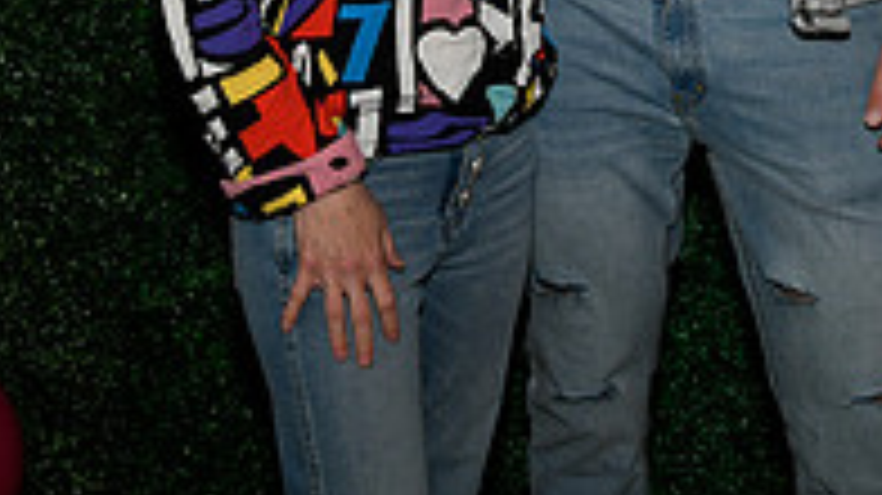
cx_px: 536
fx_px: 2244
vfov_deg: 11.9
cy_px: -308
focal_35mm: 96
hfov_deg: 22.2
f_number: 6.3
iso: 500
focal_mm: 31
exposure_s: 1/60
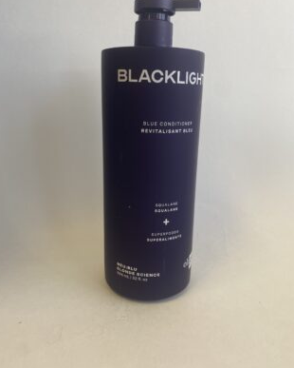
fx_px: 304
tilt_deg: -12.6
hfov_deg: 51.6
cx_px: 145
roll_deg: -0.2
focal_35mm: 28
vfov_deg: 62.2
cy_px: 177
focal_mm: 4.25
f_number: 1.8
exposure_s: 1/61
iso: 40
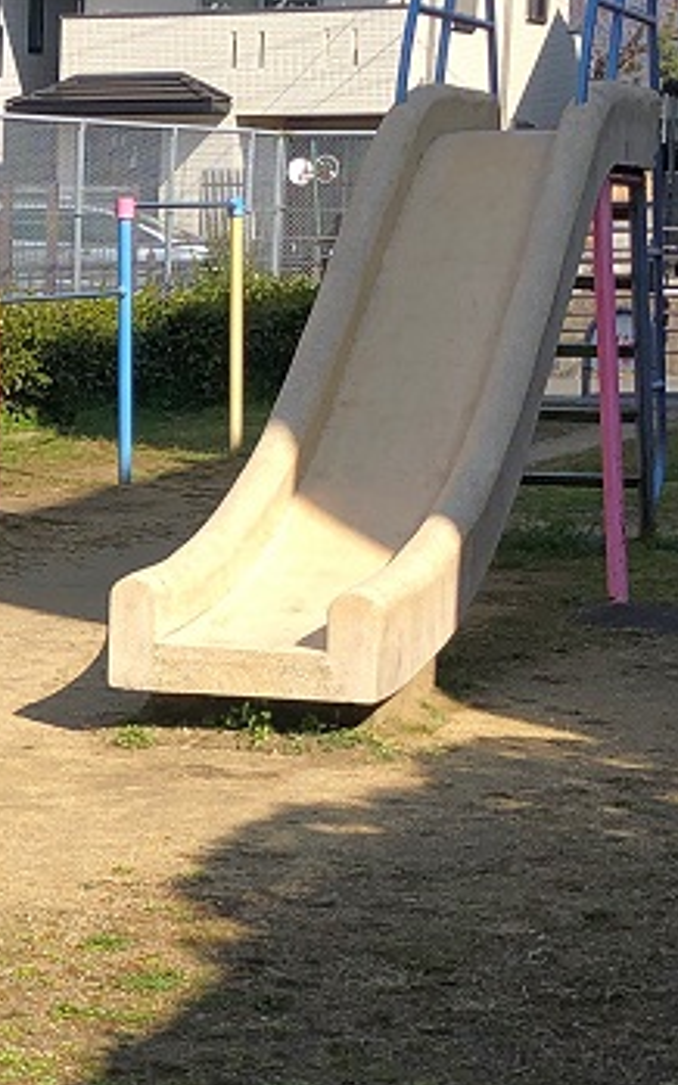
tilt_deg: -9.8
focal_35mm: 102
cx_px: -286
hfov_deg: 12.3
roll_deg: -0.6
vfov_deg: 20.3
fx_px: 3017
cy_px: 759
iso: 20
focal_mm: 3.99
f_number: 1.8
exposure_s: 1/1412
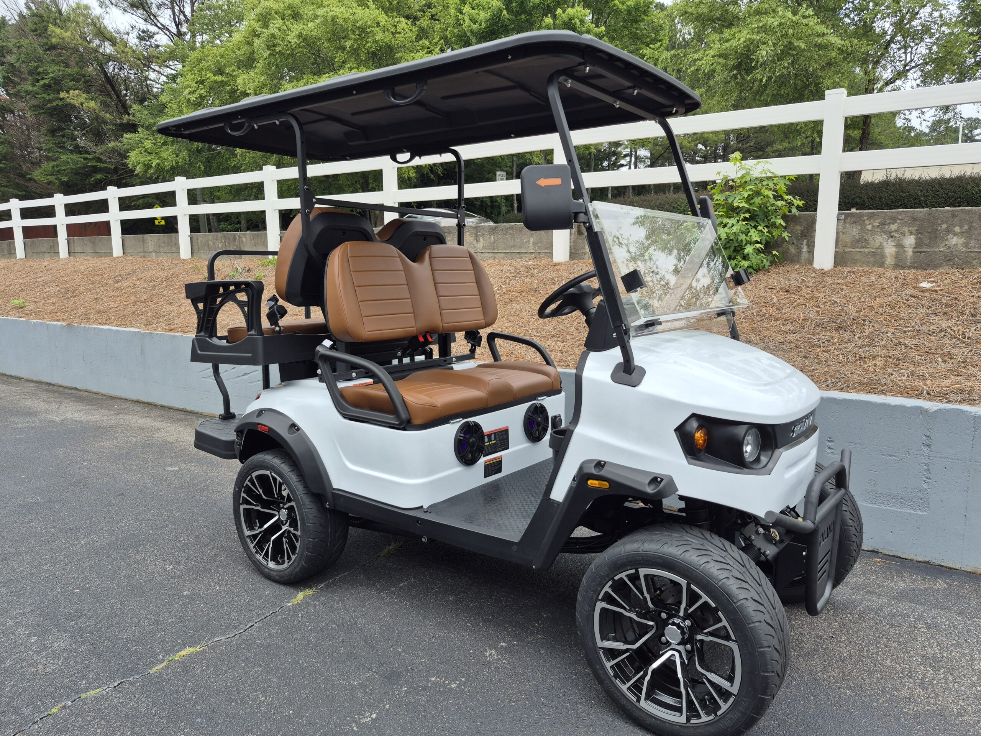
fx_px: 652
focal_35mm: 23
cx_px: 490
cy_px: 368
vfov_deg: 58.9
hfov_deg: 73.9
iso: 25
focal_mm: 5.4
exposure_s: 1/992
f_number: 1.8
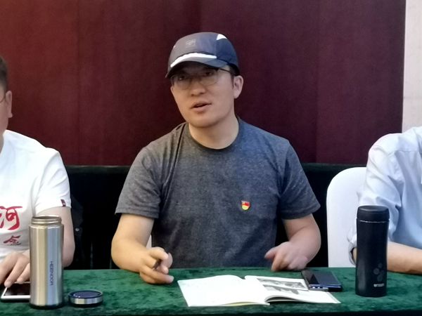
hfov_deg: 25.3
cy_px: 158
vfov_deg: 19.1
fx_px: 939
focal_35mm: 77
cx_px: 211
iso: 800
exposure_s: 1/24
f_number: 1.8
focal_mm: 4.75
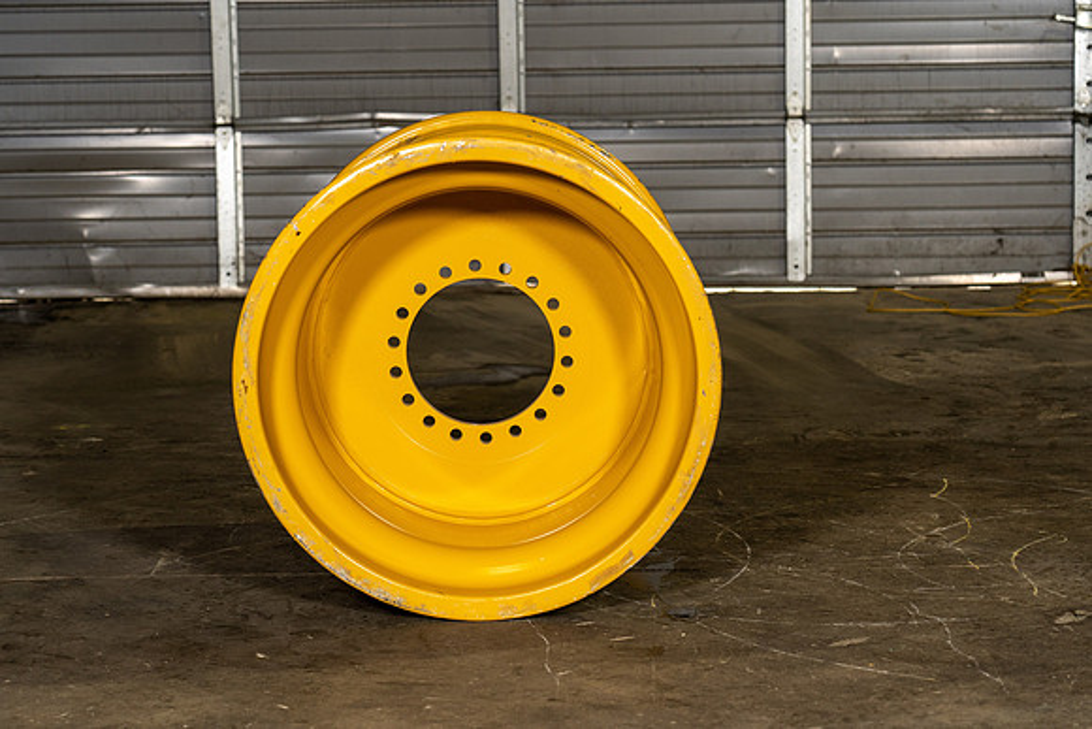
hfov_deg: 19.6
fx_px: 3155
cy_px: 364
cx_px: 546
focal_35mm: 104
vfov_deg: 13.2
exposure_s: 1/125
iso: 800
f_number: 5.6
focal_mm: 104
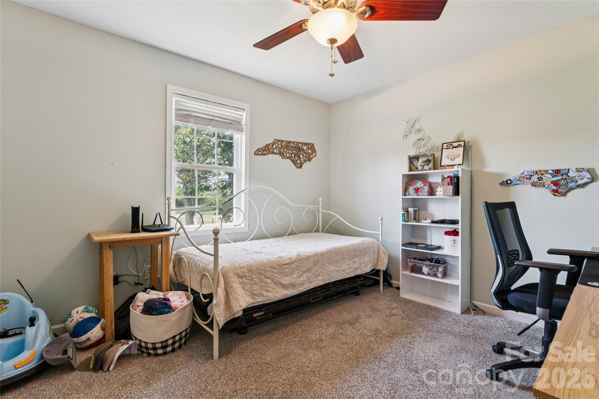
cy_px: 200
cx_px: 300
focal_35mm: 17
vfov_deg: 71.1
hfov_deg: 94.0
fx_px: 279
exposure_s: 1/3.33
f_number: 13
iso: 200
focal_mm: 16.8
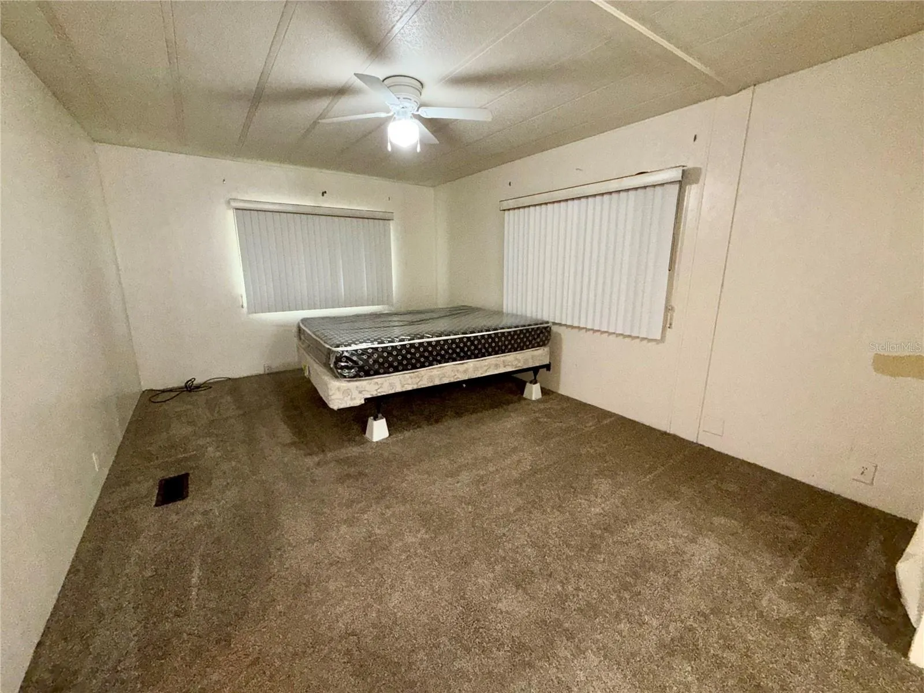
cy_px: 346
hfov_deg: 102.1
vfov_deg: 85.7
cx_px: 462
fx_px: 374
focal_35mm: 14
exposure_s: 1/60
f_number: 2.2
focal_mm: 2.22
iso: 250
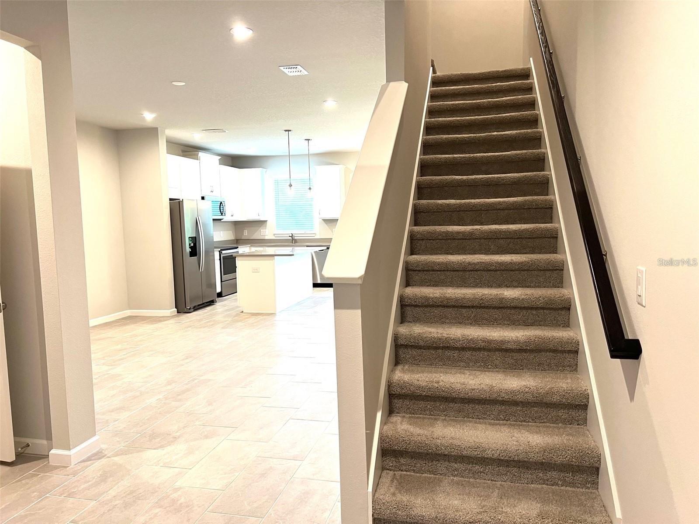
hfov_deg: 67.3
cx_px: 350
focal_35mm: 26
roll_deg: +1.1
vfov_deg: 53.1
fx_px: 525
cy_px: 262
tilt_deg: -4.4
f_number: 1.5
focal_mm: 5.7
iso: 100
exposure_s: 1/60
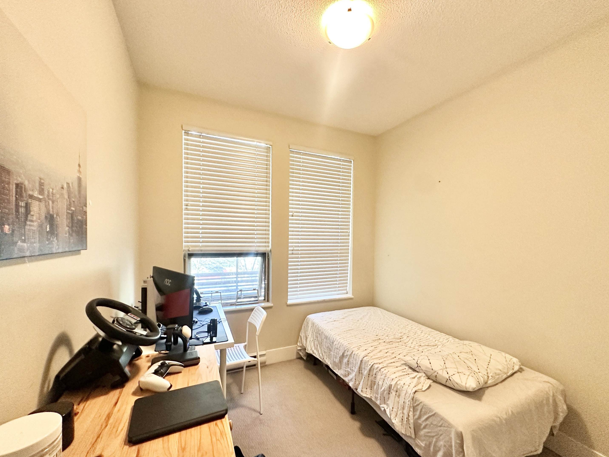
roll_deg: -0.9
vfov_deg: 81.6
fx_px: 264
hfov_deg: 98.1
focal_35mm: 15
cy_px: 244
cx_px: 316
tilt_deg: -2.2
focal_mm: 2.22
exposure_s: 1/60
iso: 500
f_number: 2.2
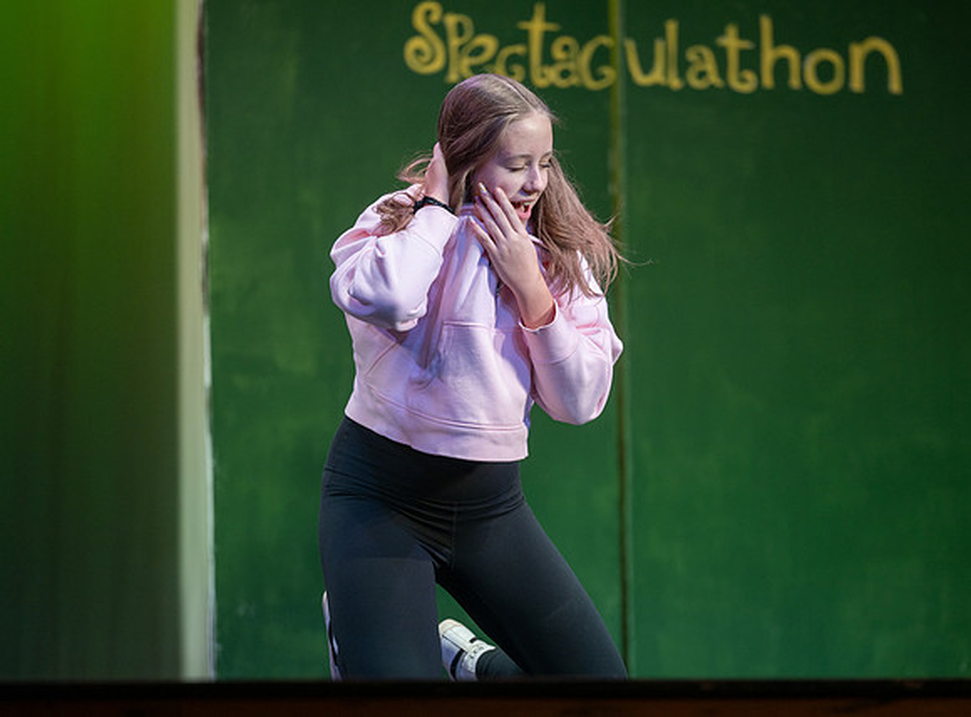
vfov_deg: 5.5
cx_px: 546
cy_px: 433
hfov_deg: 7.5
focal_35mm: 267
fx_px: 7433
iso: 280
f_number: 2.8
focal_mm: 200
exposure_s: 1/250
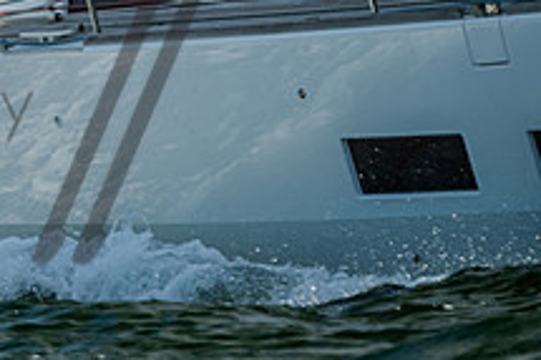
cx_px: -91
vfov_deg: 1.2
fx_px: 16758
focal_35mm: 1116
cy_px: -84
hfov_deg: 1.8
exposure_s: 1/640
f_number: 5.6
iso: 320
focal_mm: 400
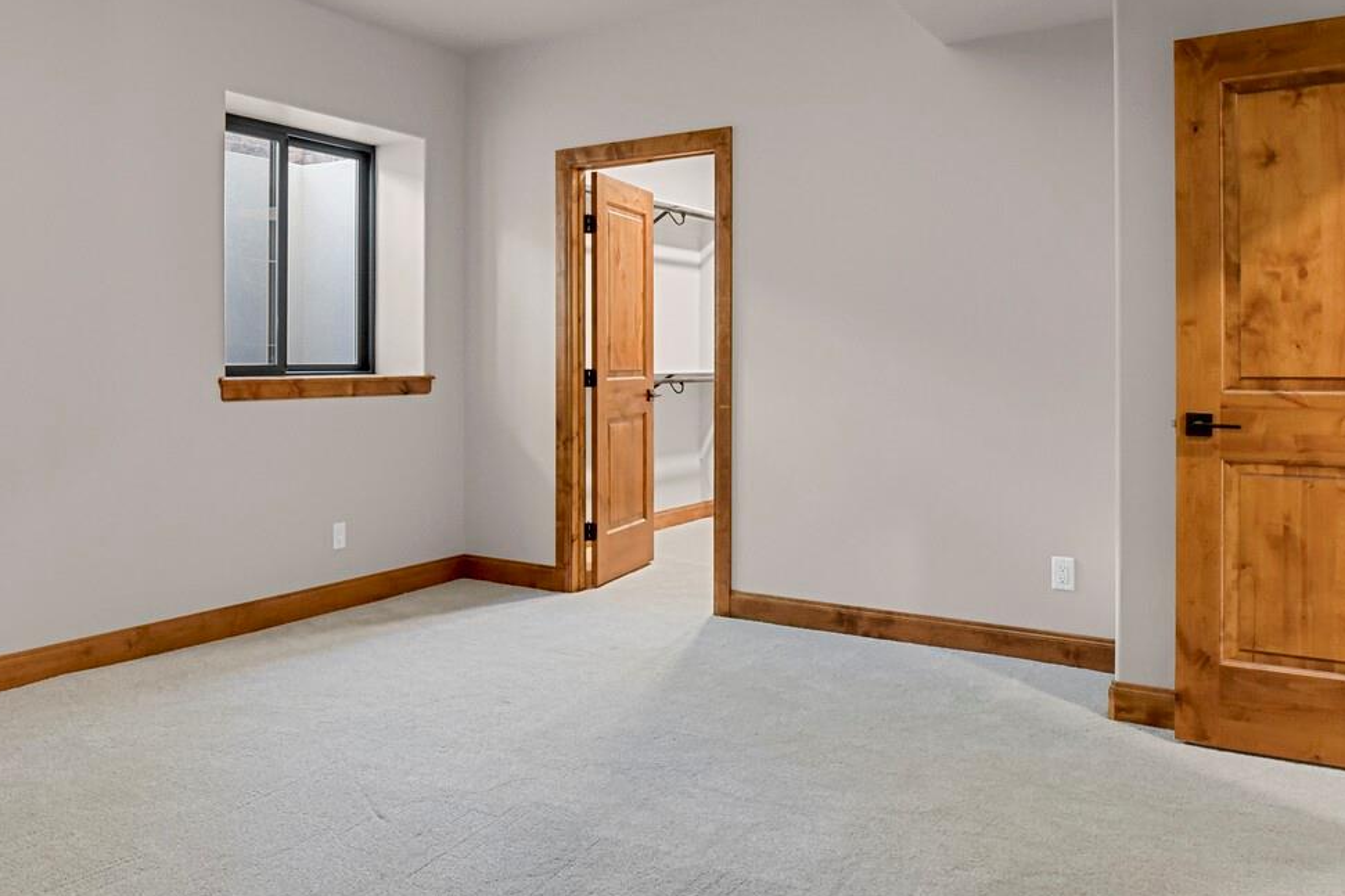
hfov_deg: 65.0
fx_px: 1046
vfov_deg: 46.2
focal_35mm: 28
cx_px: 553
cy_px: 366
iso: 12800
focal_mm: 17
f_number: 8
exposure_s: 1/6
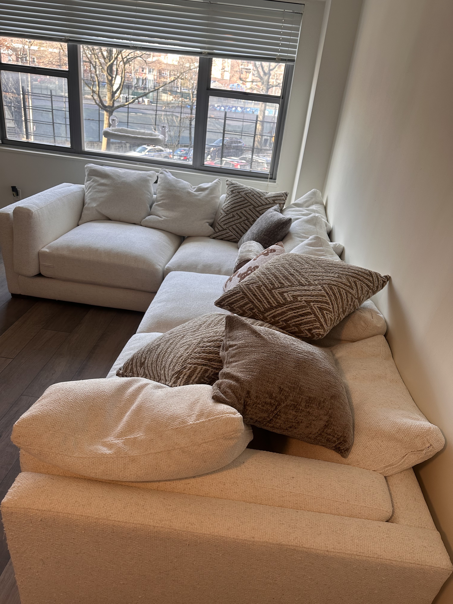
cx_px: 226
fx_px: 419
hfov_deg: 56.8
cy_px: 302
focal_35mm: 24
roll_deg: -7.5
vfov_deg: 71.6
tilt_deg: -26.5
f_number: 1.8
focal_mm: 6.9
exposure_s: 1/120
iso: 125
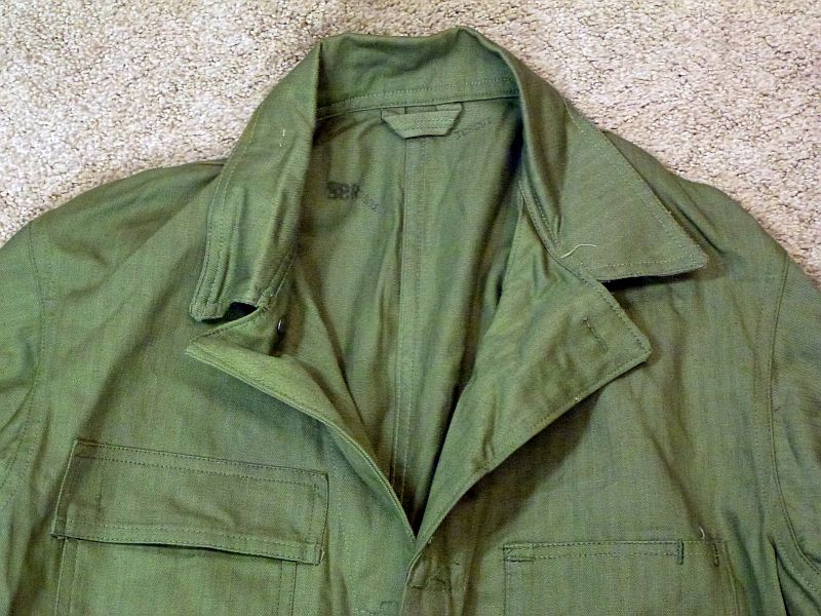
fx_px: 1945
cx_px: 410
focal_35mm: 82
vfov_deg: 18.0
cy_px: 308
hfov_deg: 23.8
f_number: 4.8
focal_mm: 14.8
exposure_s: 1/50
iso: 800
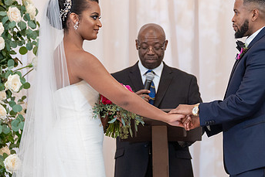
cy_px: 55
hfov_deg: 8.3
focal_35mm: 248
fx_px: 1826
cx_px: 161
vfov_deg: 5.5
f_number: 2.8
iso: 2000
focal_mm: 146
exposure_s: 1/200
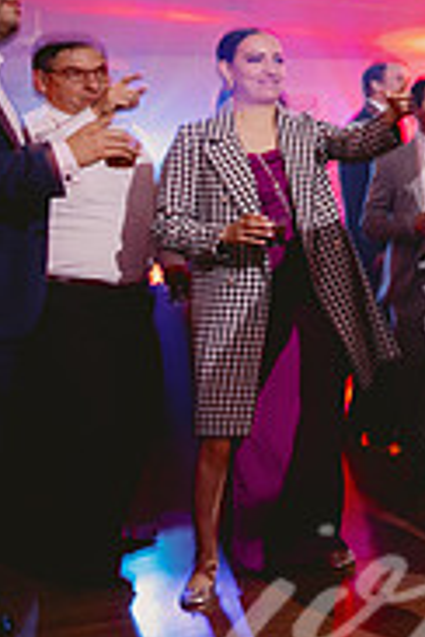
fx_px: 1009
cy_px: 207
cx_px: 895
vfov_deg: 34.7
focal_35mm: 57
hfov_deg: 16.6
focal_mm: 18
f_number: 3.5
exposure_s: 1/15
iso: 500
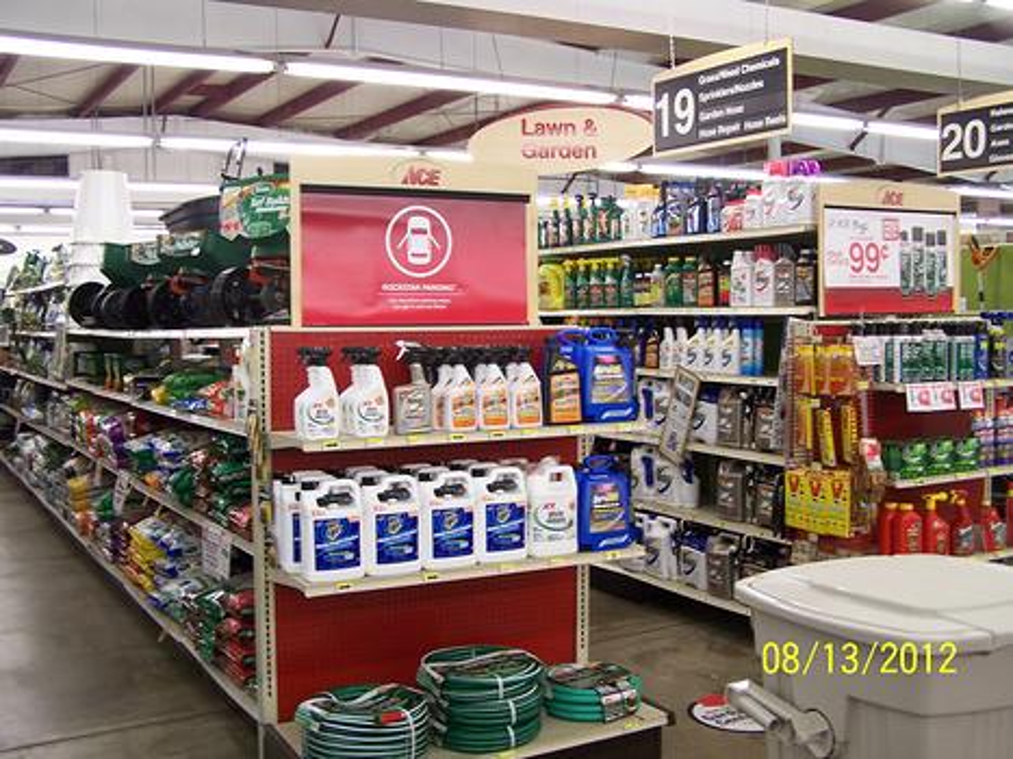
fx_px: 1112
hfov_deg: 49.0
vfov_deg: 37.7
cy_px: 380
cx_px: 506
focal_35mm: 38
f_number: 2.8
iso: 140
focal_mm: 6.3
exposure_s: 1/30
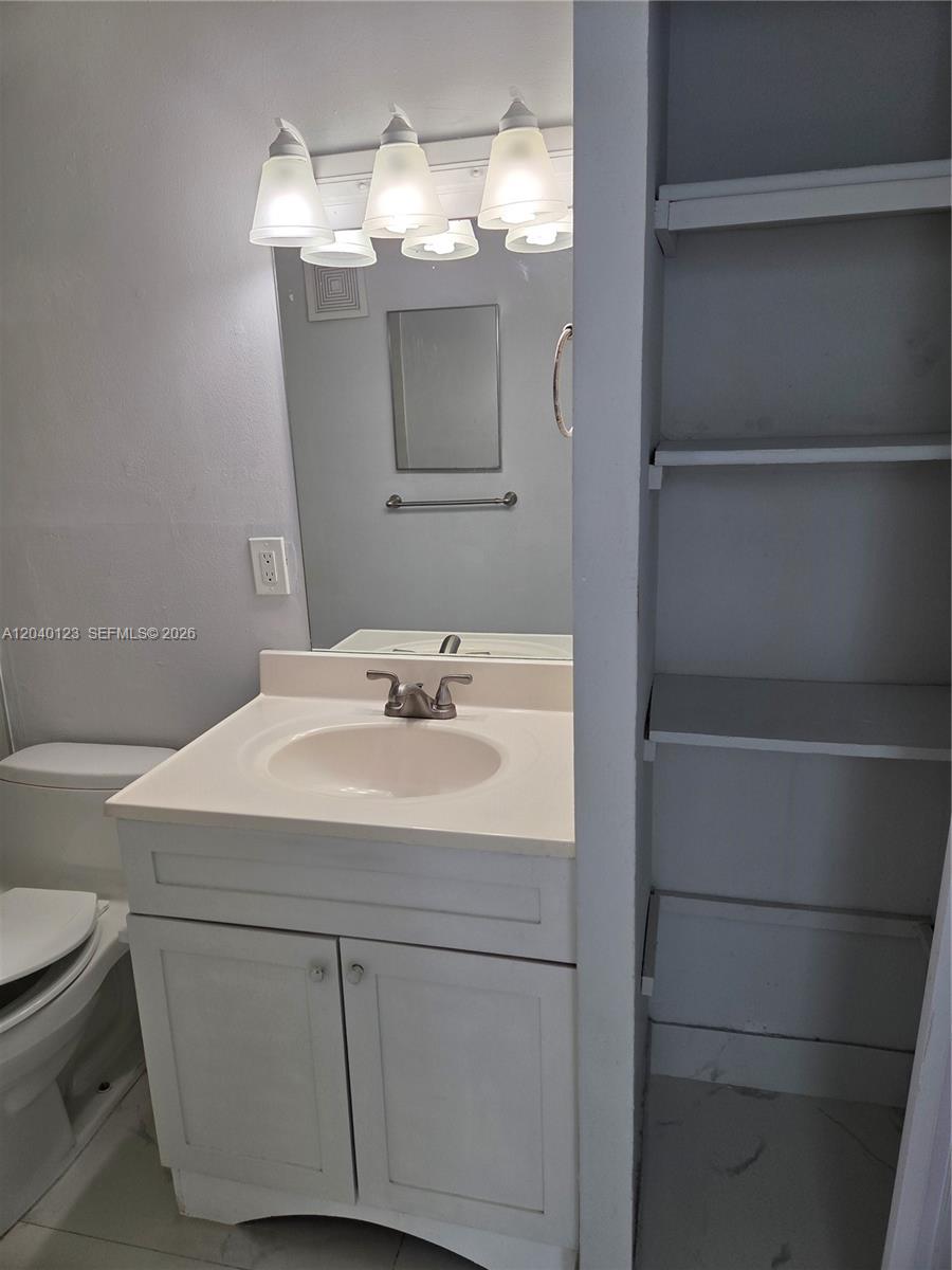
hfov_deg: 58.9
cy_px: 635
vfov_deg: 73.9
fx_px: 843
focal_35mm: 23
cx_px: 476
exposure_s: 1/120
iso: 100
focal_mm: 5.4
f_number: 1.8
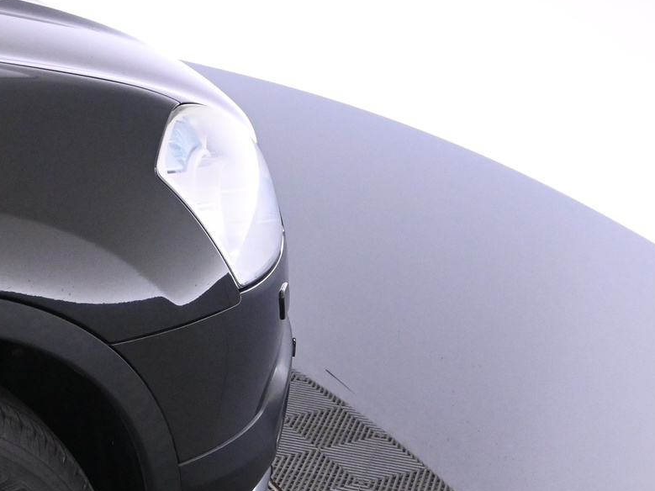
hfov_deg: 28.5
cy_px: 369
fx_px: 1249
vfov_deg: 22.0
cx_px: 96
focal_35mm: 66
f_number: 5
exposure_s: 1/100
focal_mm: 22
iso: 5000
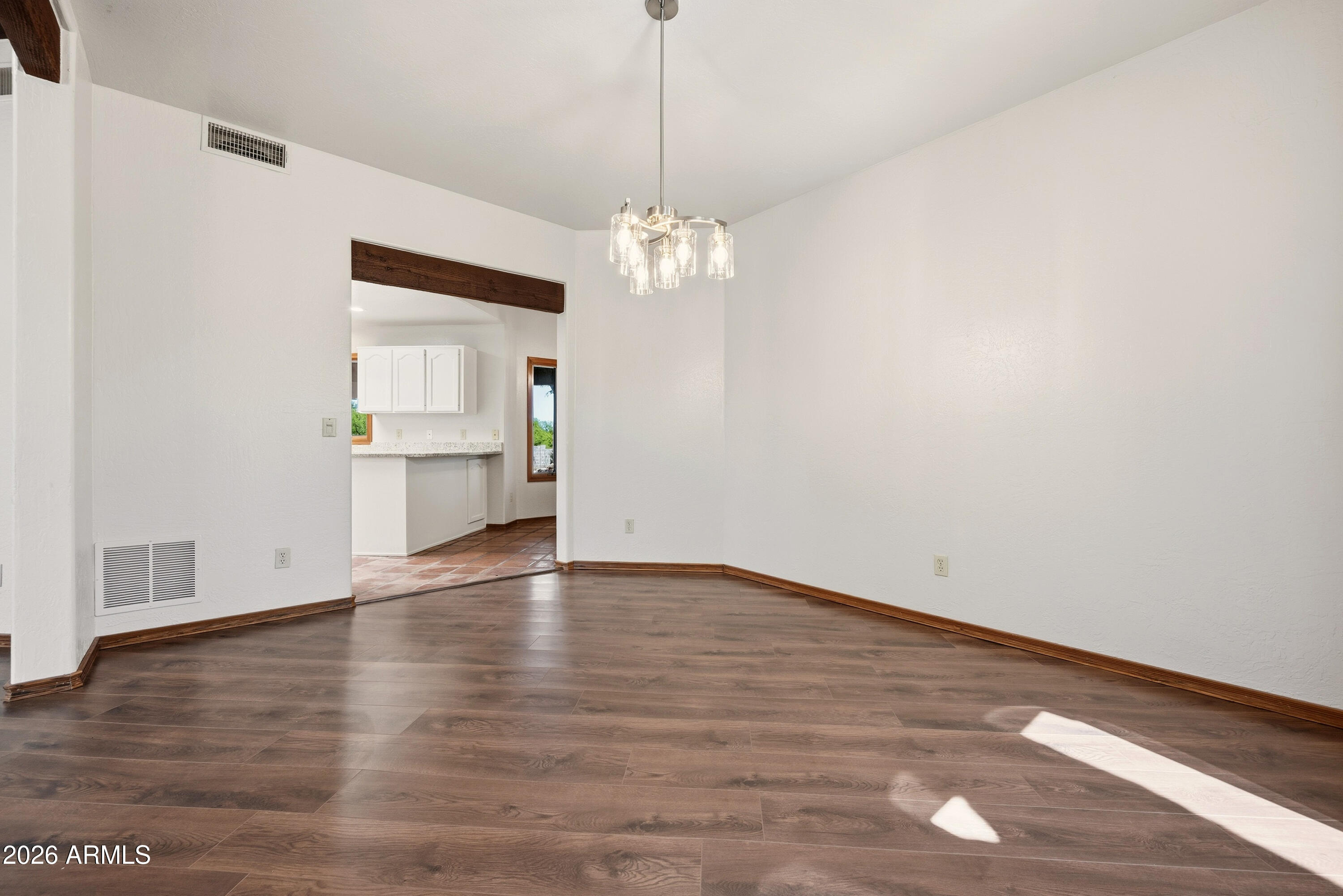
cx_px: 672
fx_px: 522
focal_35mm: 14
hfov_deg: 104.2
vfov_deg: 81.2
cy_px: 448
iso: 250
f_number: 9
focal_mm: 14
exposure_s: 1/60
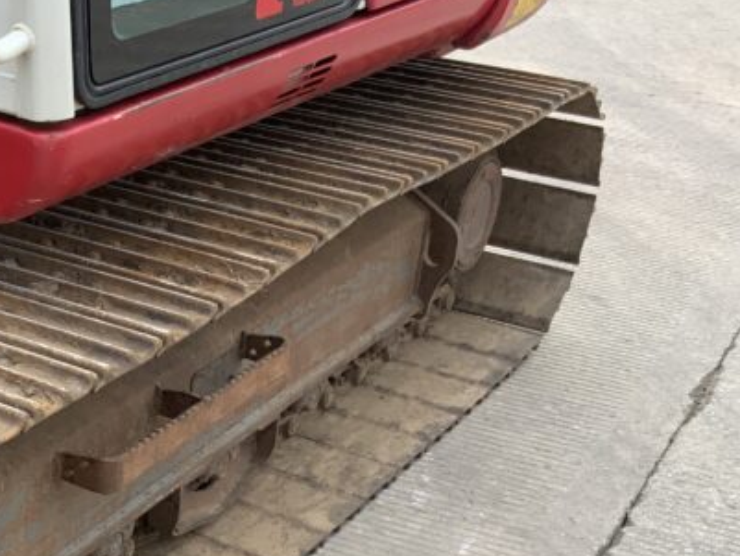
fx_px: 1582
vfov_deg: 19.6
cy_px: 491
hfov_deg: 25.3
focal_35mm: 74
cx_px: 35
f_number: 1.8
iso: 16
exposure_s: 1/650
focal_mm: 3
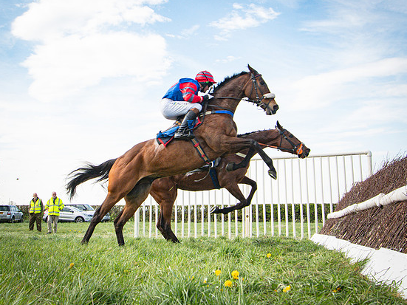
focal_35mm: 43
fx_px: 505
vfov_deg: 33.5
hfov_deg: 43.6
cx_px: 163
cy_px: 120
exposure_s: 1/1100
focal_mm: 20
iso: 800
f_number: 8
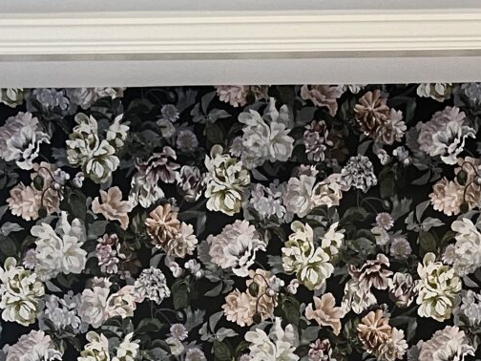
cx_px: 354
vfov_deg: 13.6
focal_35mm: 99
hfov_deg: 19.7
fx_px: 1376
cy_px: 622
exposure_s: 1/60
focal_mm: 5.7
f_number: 1.5
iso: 200
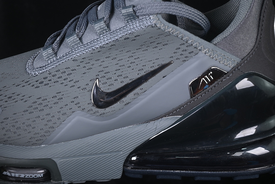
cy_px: 92
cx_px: 138
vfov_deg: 18.2
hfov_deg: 27.0
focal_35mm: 75
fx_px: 573
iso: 160
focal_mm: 50
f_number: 6.3
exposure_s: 1/50
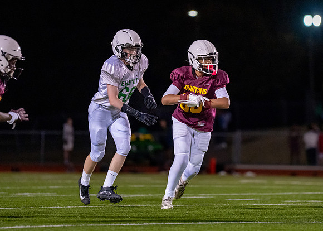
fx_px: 2840
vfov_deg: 4.6
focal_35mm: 310
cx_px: 216
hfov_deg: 6.5
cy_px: 107
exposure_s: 1/1250
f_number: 2.8
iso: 6400
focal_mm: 200
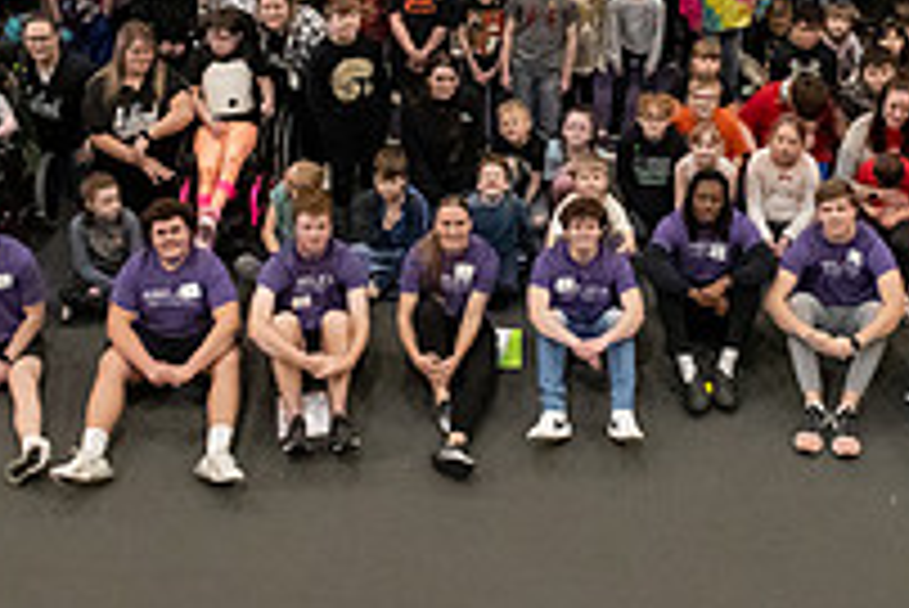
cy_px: 20
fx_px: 1743
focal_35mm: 69
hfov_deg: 29.1
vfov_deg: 19.3
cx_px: 554
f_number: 6.3
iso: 6400
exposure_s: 1/200
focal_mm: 24
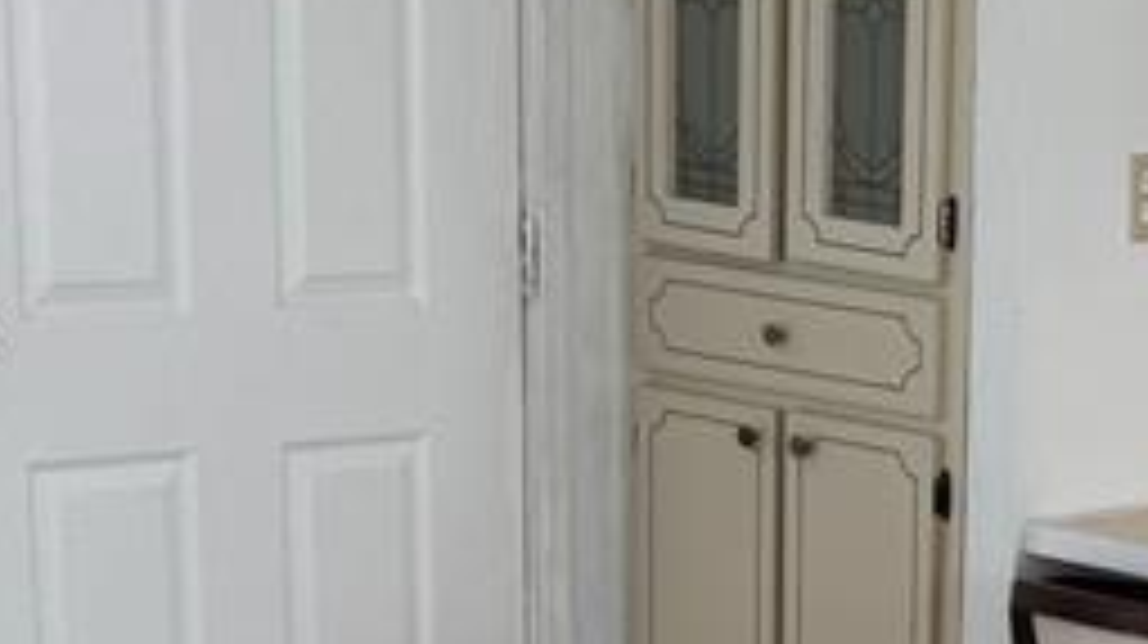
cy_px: 946
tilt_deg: -17.3
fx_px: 3194
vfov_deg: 11.1
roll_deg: -5.2
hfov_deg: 18.7
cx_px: 1567
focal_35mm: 105
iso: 80
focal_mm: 6.76
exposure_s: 1/297
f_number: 1.78
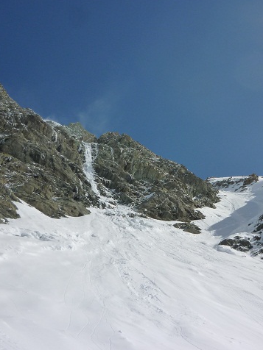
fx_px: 395
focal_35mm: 39
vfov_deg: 47.9
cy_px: 174
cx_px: 205
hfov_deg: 35.8
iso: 125
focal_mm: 5.2
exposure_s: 1/800
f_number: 6.3
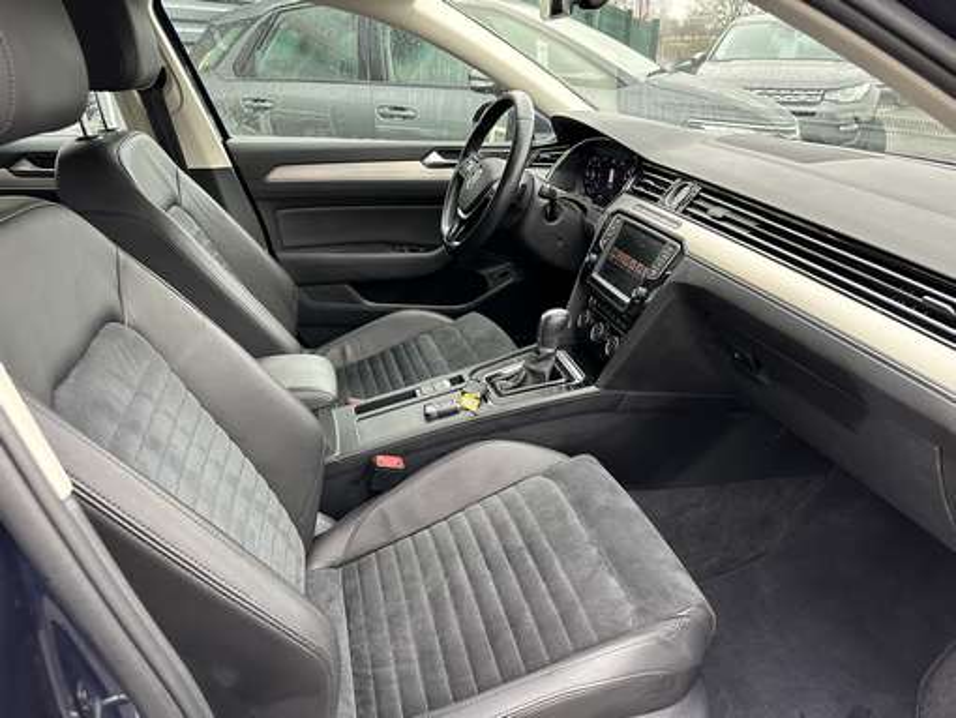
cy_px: 359
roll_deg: +1.0
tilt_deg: -24.5
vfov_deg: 56.9
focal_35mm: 24
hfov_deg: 71.6
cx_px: 478
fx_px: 663
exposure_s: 1/96
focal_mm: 6.86
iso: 250
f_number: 1.78
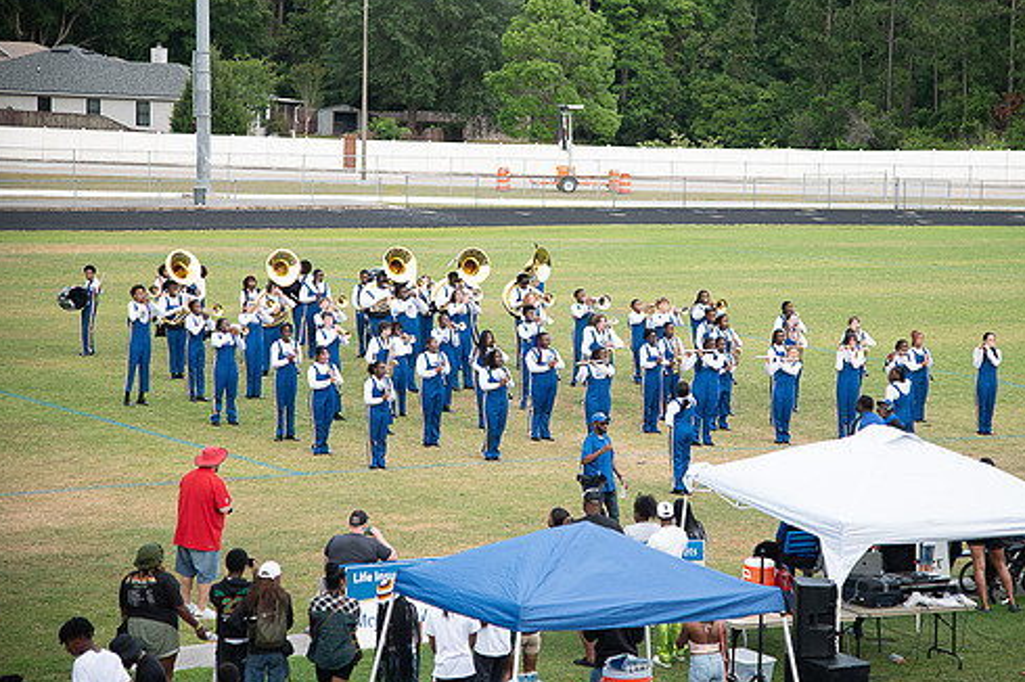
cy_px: 289
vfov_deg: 11.8
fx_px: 3300
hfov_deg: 17.6
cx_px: 573
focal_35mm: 116
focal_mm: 98
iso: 400
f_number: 4
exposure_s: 1/200
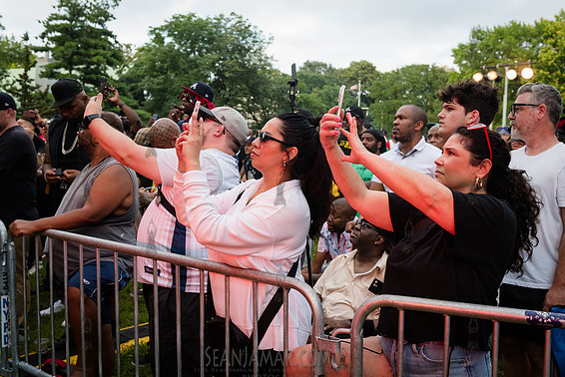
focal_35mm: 39
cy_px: 186
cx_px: 299
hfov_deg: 49.5
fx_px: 612
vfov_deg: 34.2
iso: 2000
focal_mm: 34
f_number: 4.5
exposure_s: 1/1000
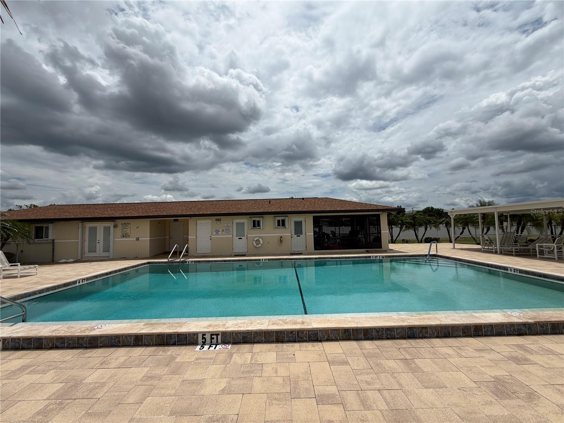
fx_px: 228
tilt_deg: +4.1
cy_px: 212
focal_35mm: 14
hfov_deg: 102.1
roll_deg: +1.2
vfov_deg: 85.7
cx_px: 282
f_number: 2.2
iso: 20
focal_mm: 2.22
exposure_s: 1/2841
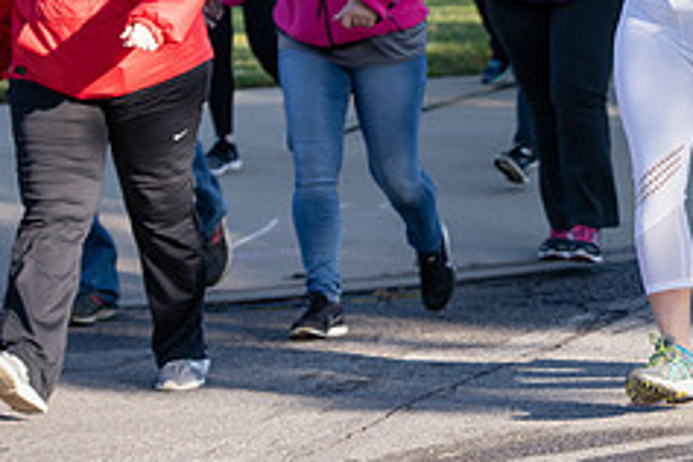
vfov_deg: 5.6
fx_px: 4716
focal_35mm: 245
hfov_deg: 8.4
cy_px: -28
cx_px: 728
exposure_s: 1/500
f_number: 4.5
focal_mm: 100
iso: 200
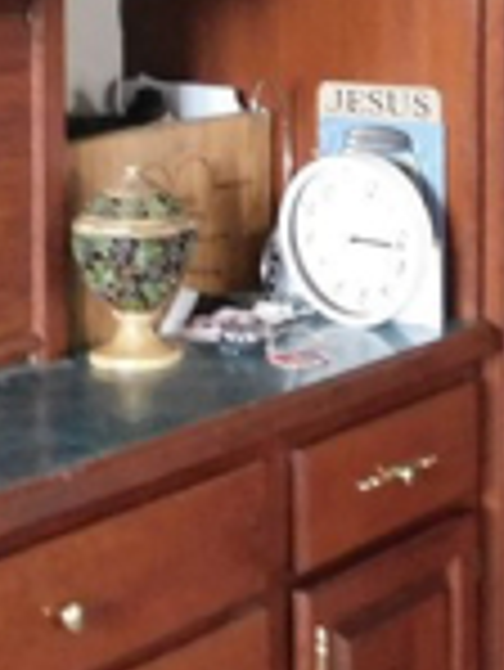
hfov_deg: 14.3
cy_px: -27
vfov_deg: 18.5
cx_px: 385
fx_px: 1997
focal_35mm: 103
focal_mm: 4
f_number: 3
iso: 720
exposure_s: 1/8
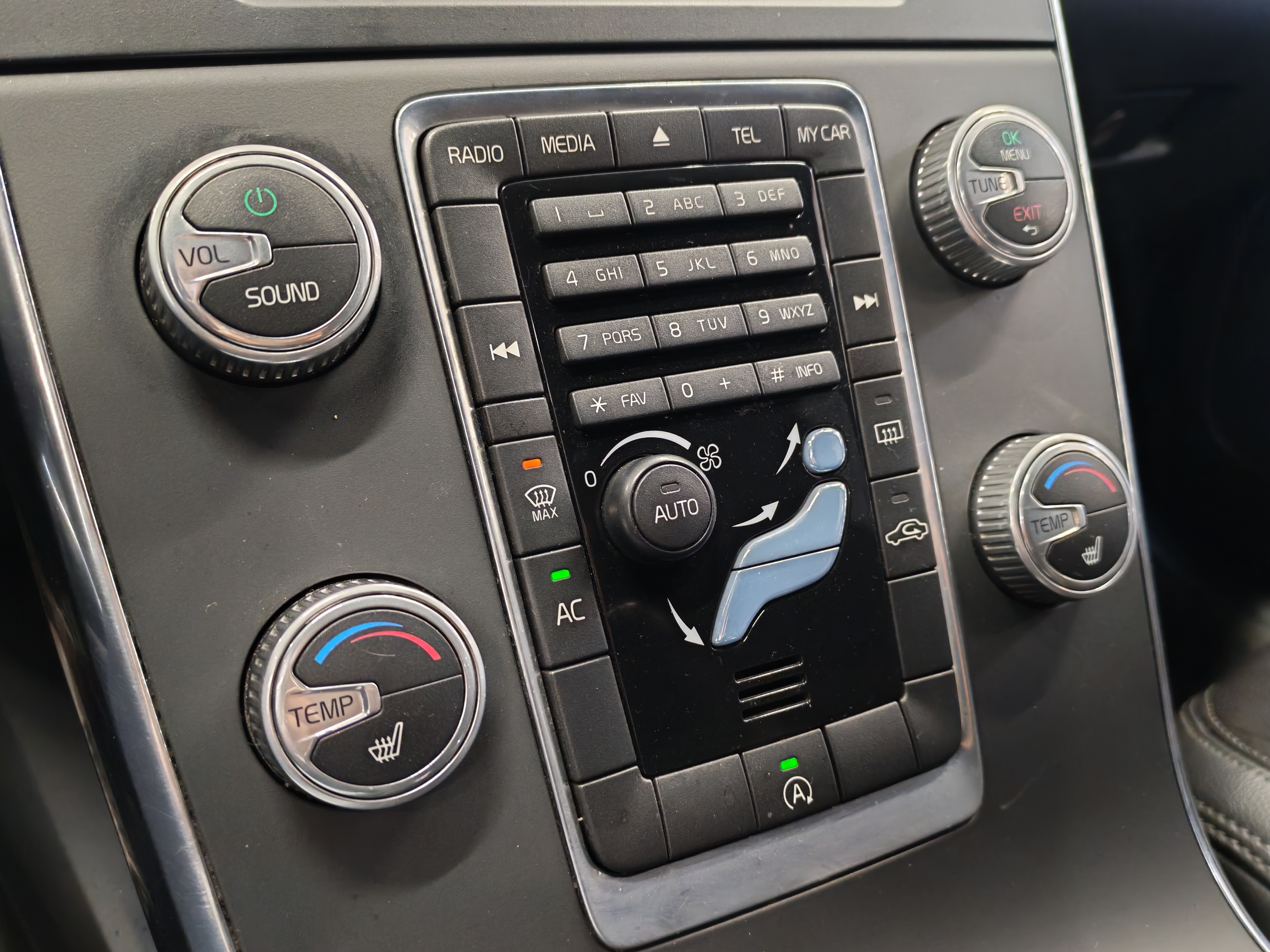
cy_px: 476
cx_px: 635
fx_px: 1137
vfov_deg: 45.4
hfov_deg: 58.4
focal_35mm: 31
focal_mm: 6.12
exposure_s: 1/50
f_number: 1.9
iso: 1600
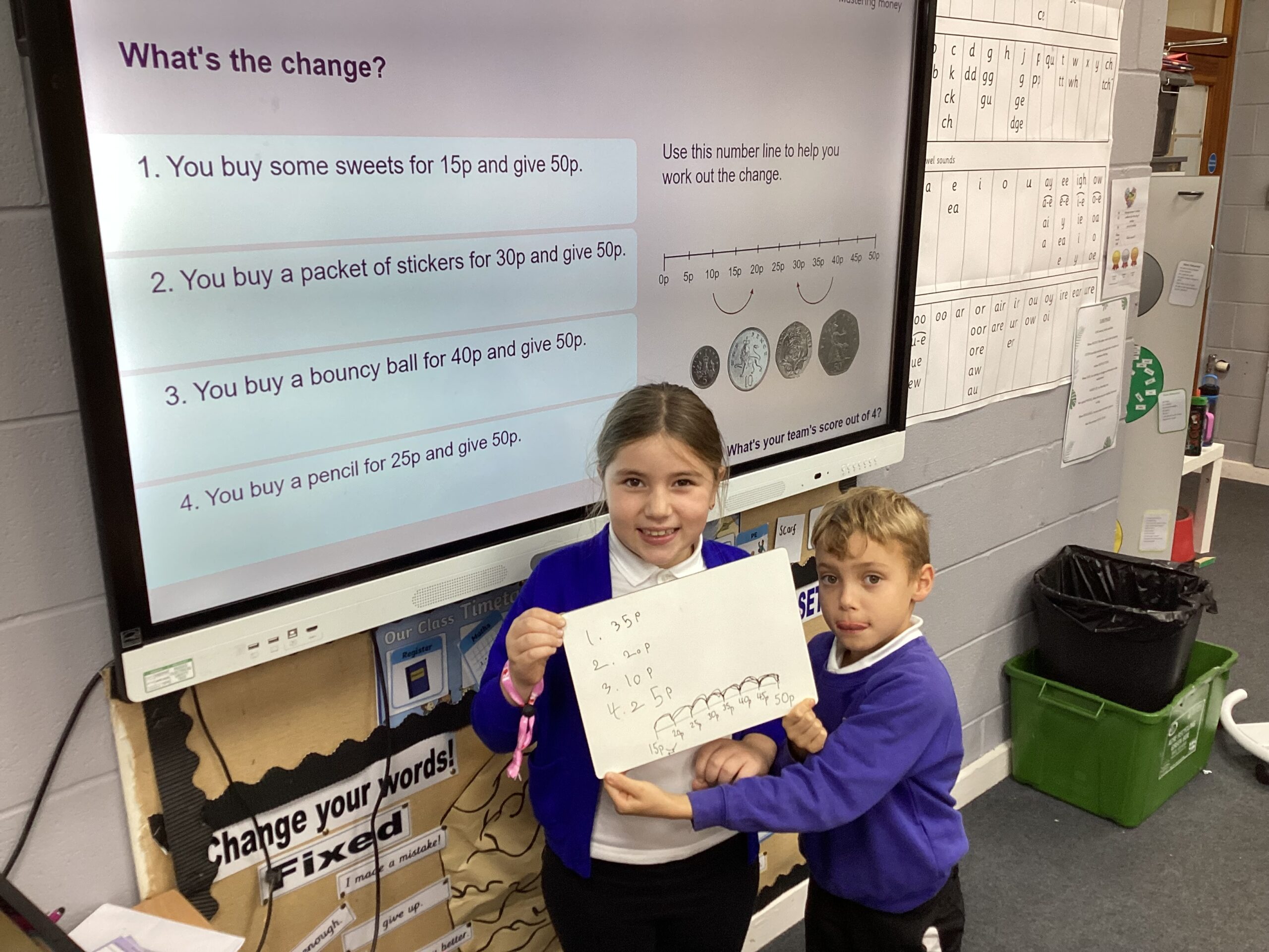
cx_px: 634
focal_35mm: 31
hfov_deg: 58.4
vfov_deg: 45.4
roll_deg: +0.4
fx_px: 1136
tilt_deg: -17.5
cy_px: 476
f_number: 2.4
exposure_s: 1/50
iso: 80
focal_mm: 3.3
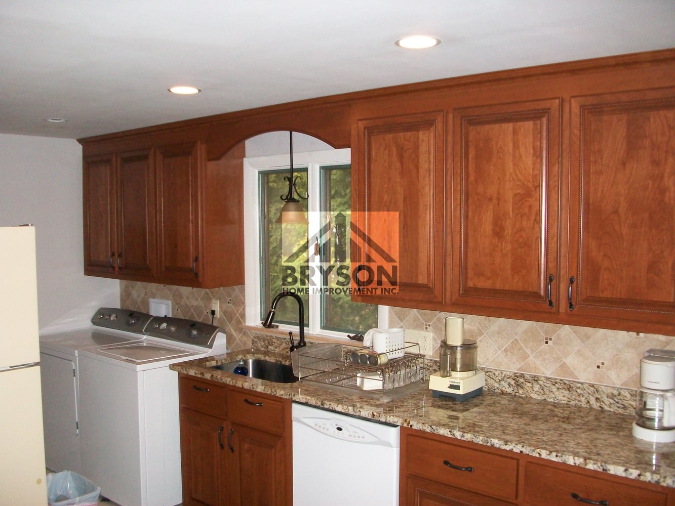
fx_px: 663
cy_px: 253
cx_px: 338
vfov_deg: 41.8
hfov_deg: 54.0
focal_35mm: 34
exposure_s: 1/125
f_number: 2.8
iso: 200
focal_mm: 5.7
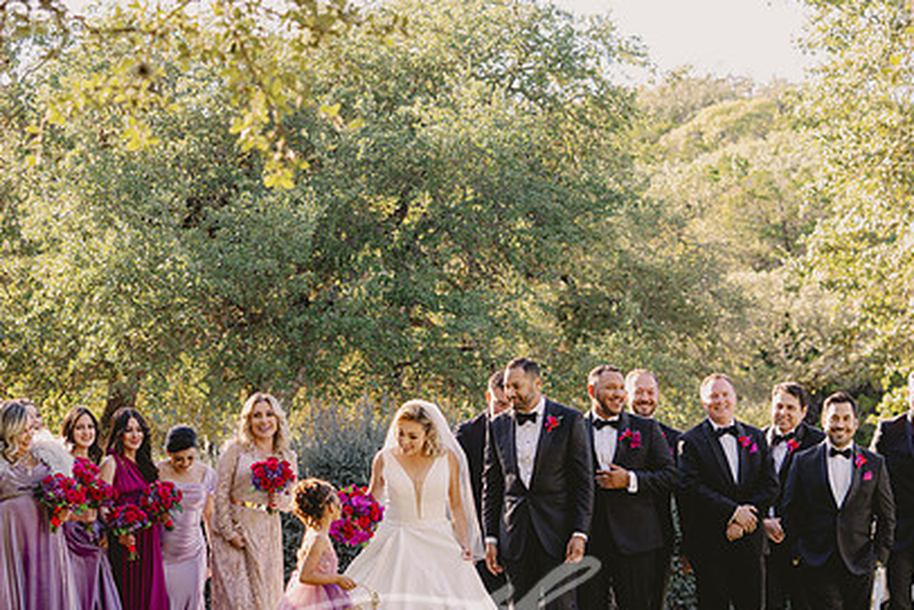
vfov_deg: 13.7
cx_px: 471
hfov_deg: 20.4
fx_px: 2540
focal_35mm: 100
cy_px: 429
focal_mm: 70
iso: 320
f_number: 4
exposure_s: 1/250
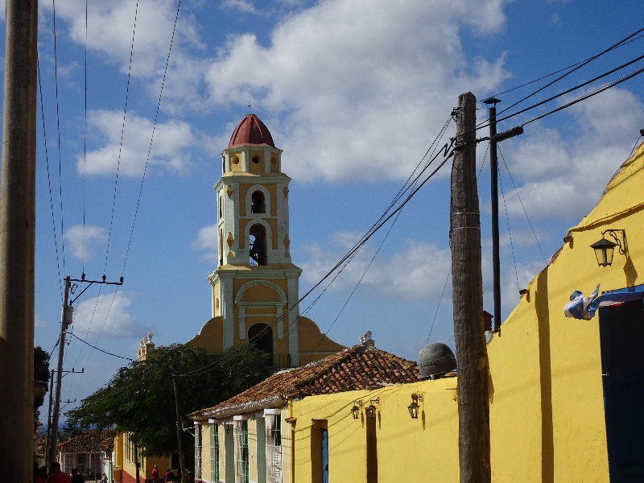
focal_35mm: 60
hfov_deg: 32.2
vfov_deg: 24.4
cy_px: 242
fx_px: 1116
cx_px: 322
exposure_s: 1/1250
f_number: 4.5
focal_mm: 10.23
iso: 80
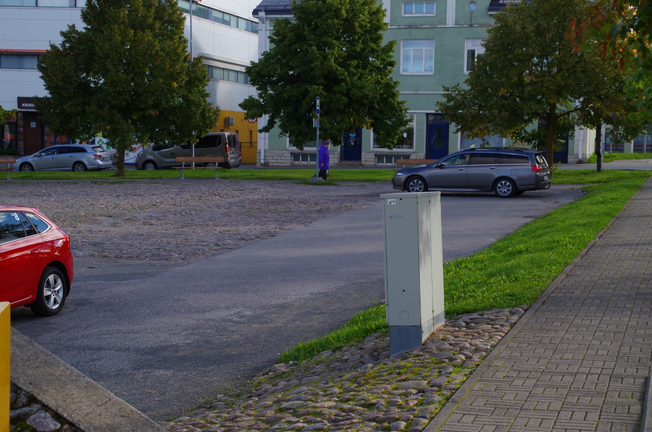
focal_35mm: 72
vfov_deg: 18.8
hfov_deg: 28.1
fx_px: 1301
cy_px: 216
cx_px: 326
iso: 250
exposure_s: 1/125
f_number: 11
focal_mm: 48
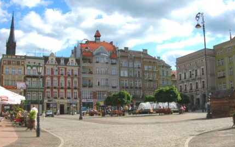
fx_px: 256
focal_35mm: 40
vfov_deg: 32.0
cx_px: 122
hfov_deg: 49.3
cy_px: 82
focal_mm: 5.8
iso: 50
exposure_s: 1/256
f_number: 5.6
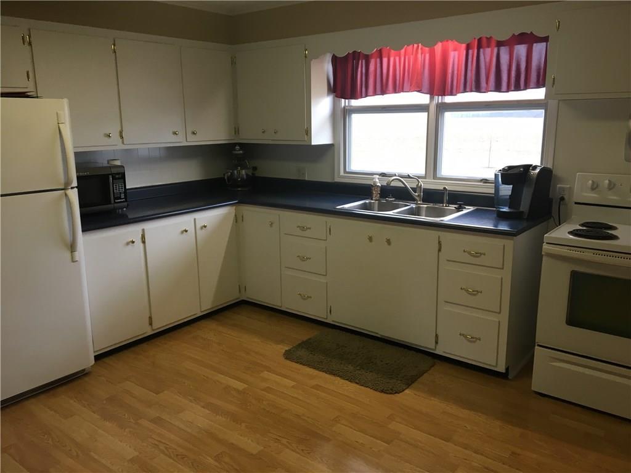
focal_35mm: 29
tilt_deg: -13.0
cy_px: 236
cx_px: 316
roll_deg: +1.1
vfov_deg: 48.2
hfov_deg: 61.7
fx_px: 529
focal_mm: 4.15
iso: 64
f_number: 2.2
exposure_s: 1/30
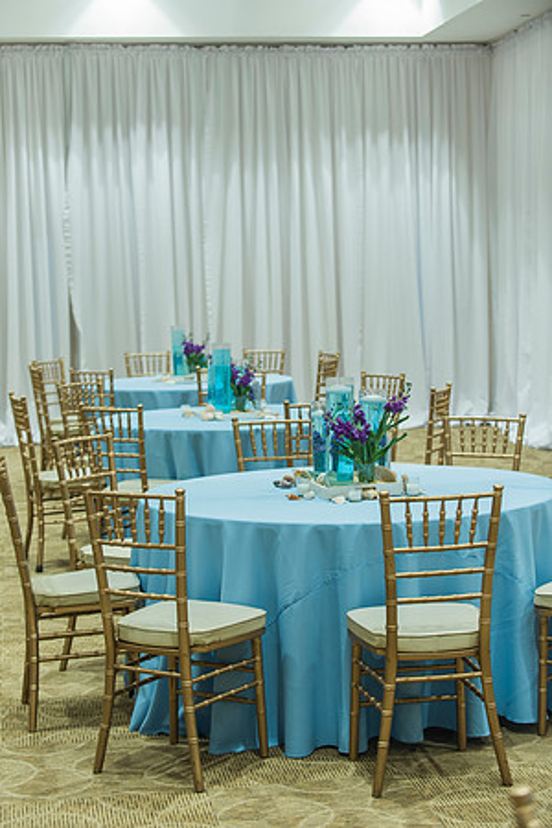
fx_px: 1610
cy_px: 414
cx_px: 276
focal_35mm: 70
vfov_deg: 28.8
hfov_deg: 19.5
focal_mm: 70
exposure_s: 1/50
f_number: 3.5
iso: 800
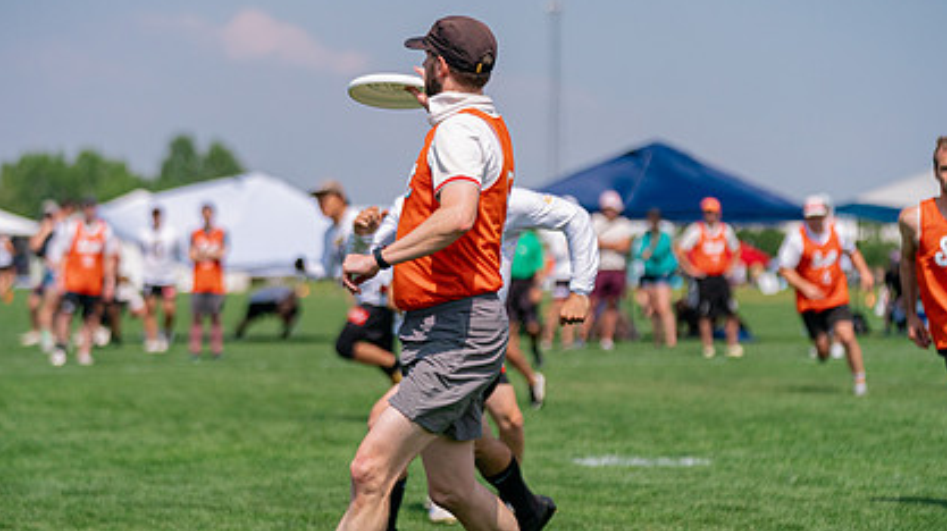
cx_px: 493
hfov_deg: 12.3
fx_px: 4392
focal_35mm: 175
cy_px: 298
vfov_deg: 6.9
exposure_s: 1/16000
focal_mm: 120
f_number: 2.8
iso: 640
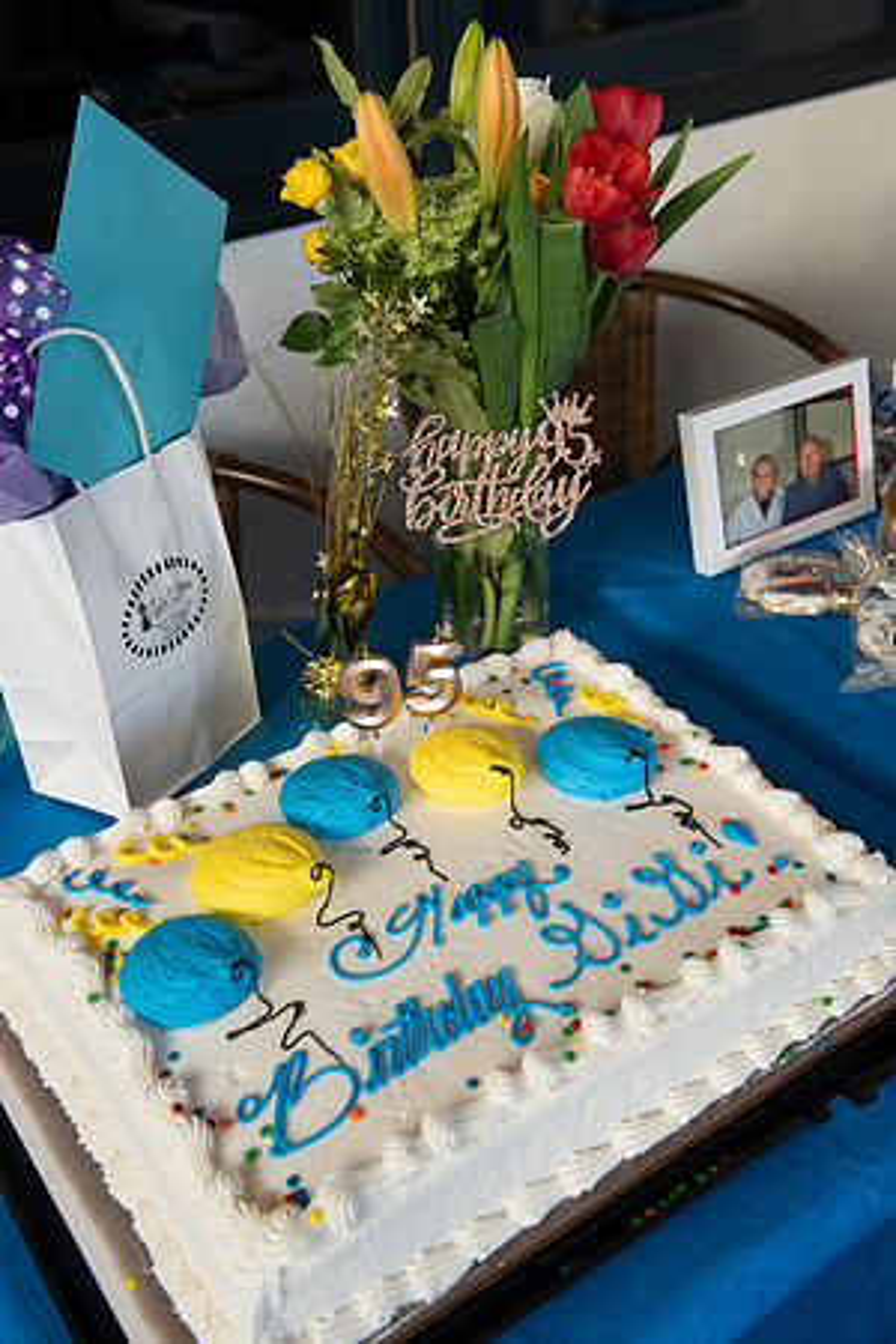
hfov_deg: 35.1
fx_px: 1419
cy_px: 672
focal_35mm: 38
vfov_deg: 50.7
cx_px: 448
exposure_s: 1/400
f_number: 5
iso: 800
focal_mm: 38
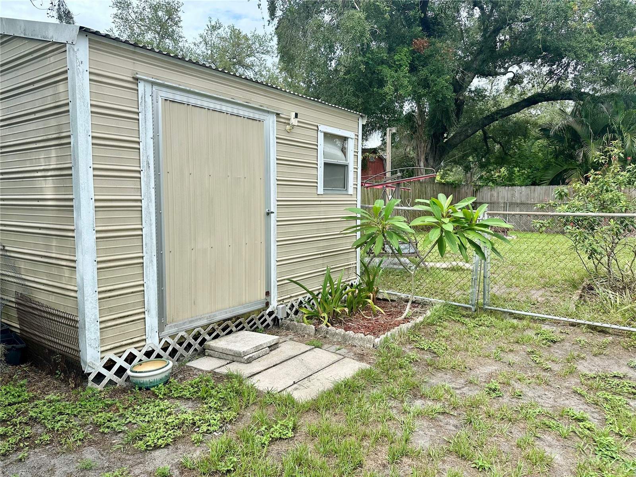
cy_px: 238
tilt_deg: -5.8
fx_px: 441
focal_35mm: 24
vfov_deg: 56.8
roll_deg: -1.3
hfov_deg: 71.6
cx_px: 318
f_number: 1.78
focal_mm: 6.86
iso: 80
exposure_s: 1/2353
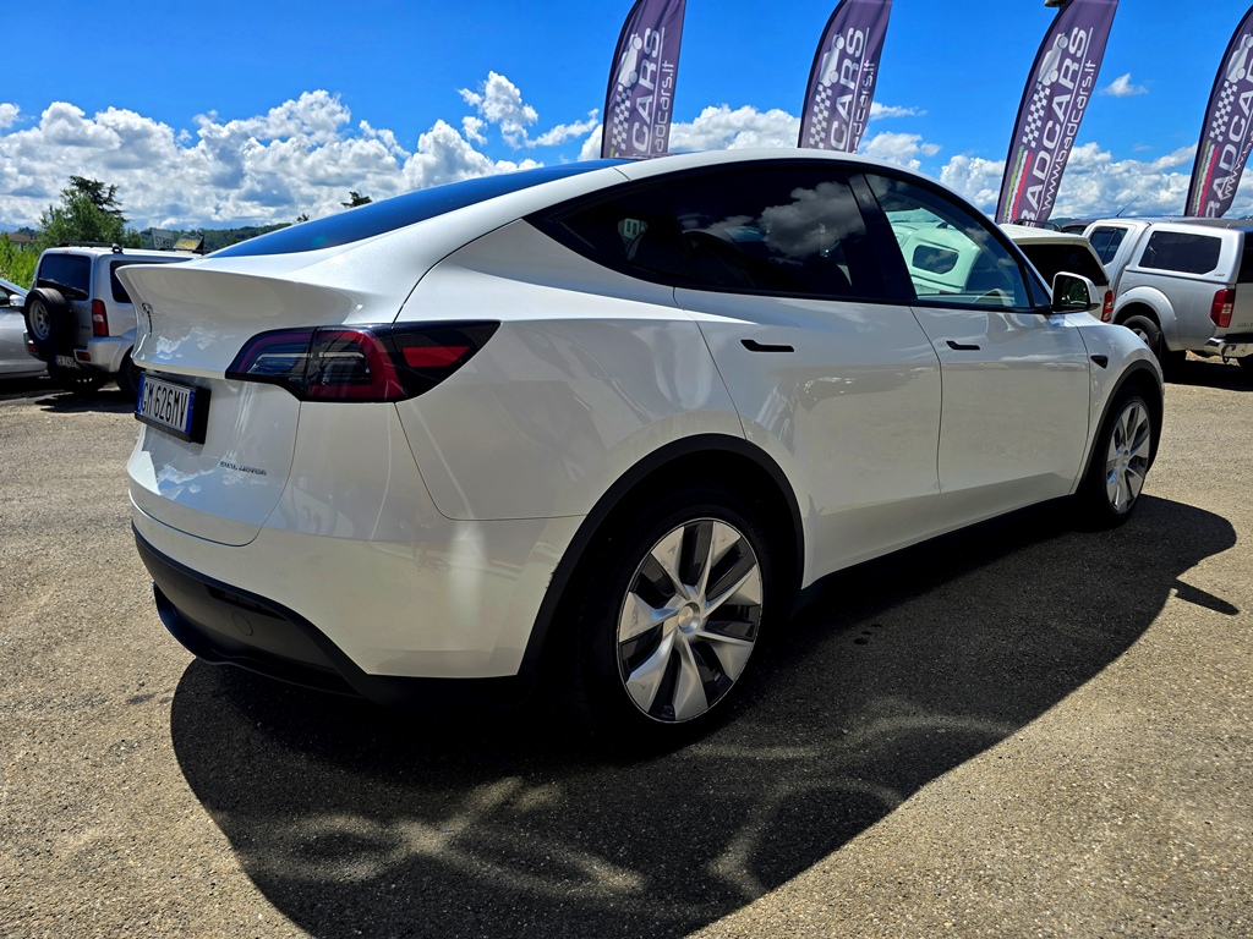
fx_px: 833
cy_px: 470
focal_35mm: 23
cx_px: 626
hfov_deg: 73.9
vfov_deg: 58.9
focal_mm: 6.3
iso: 12
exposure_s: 1/929
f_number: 1.7
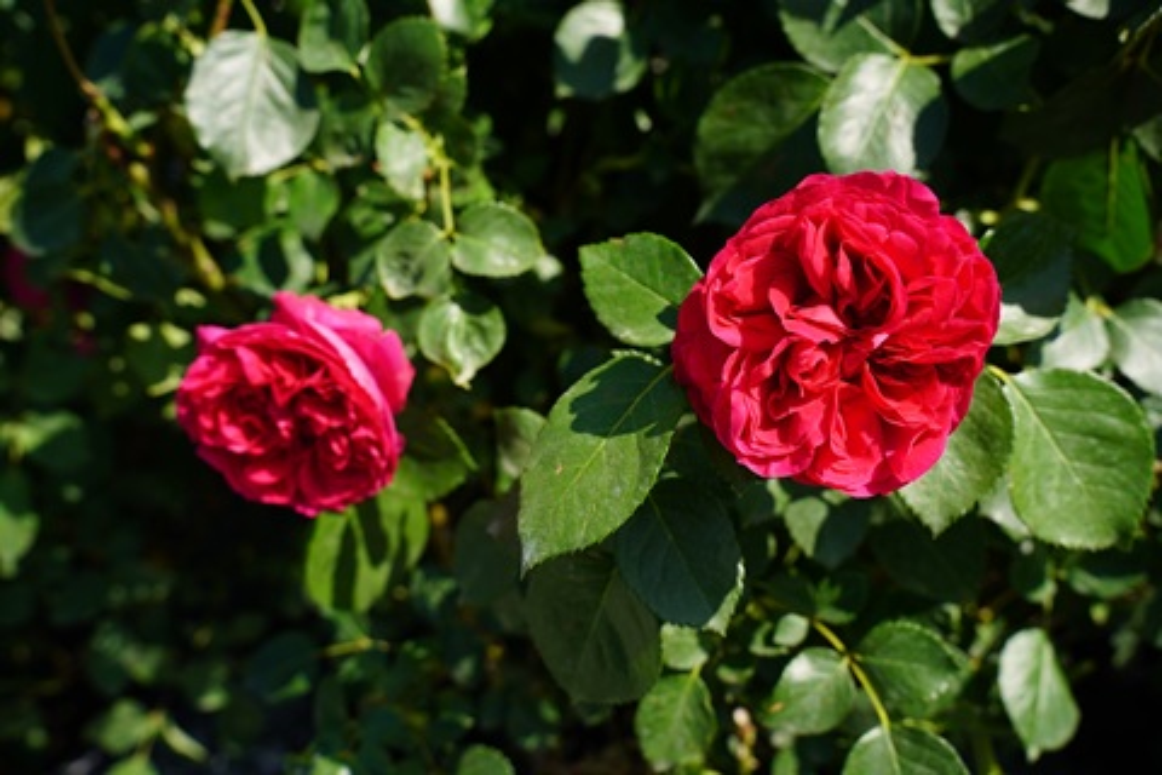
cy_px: 388
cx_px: 581
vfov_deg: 41.1
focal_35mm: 32
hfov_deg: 58.7
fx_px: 1033
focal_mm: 32
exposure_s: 1/800
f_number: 5.6
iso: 250
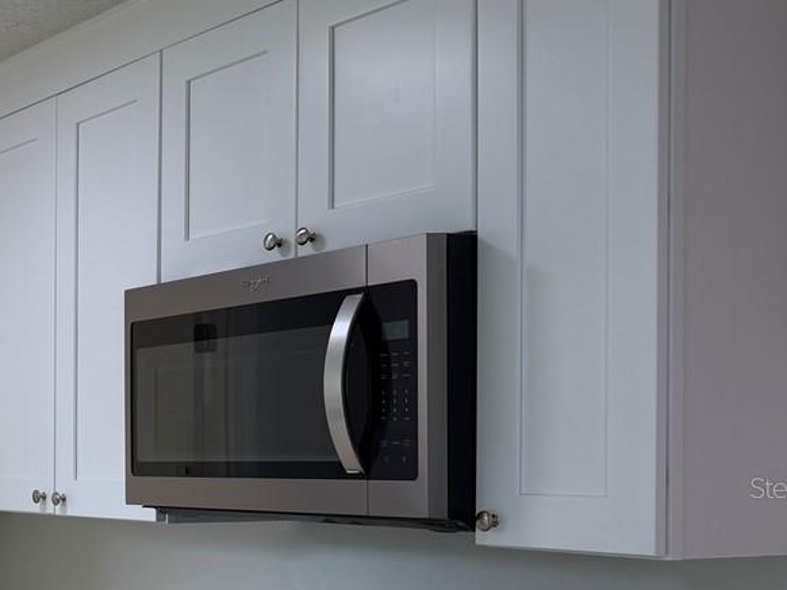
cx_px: -204
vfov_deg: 21.9
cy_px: 487
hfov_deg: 25.7
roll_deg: +1.3
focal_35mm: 66
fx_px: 1500
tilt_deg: -0.5
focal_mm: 6.76
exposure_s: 1/132
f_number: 1.78
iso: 50
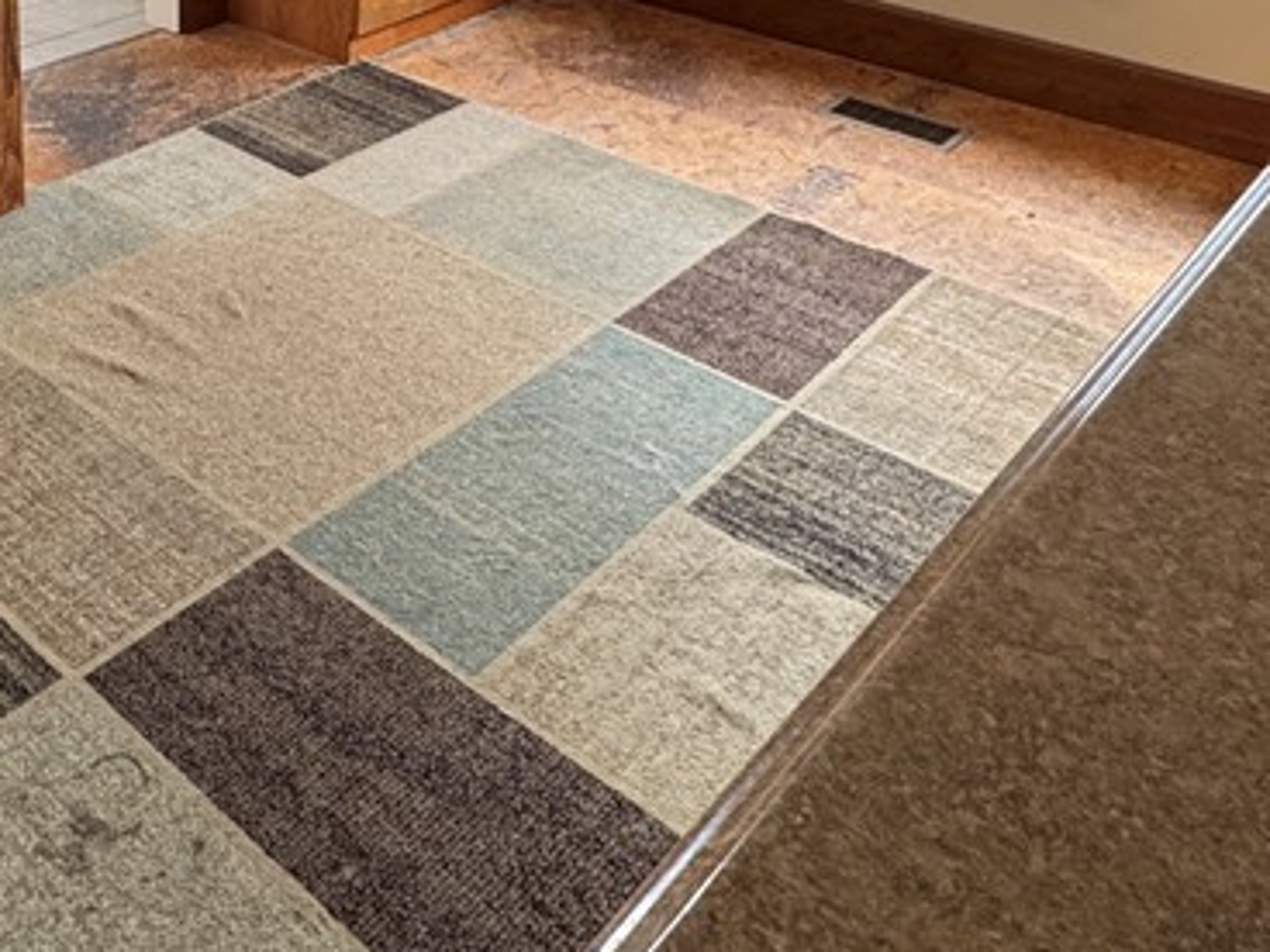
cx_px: 121
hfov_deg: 43.6
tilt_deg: -17.1
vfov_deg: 32.9
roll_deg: +0.2
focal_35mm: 39
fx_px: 1431
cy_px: -62
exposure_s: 1/120
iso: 250
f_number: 2.2
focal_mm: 2.22
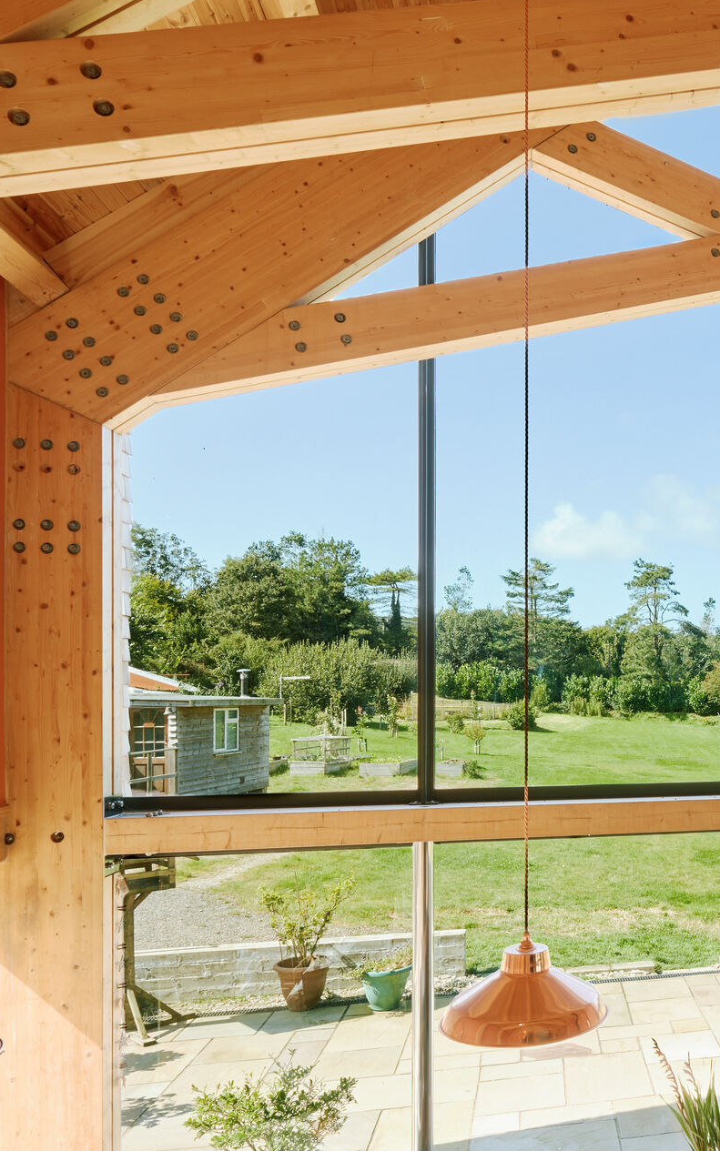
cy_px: 672
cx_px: 811
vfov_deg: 64.2
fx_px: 910
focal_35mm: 29
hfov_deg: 36.0
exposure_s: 1/60
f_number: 8
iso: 200
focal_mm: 10
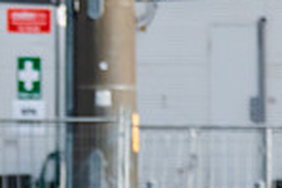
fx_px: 13443
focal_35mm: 1718
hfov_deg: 1.2
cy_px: 299
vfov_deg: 0.8
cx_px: -188
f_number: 6
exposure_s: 1/3200
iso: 1000
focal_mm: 380
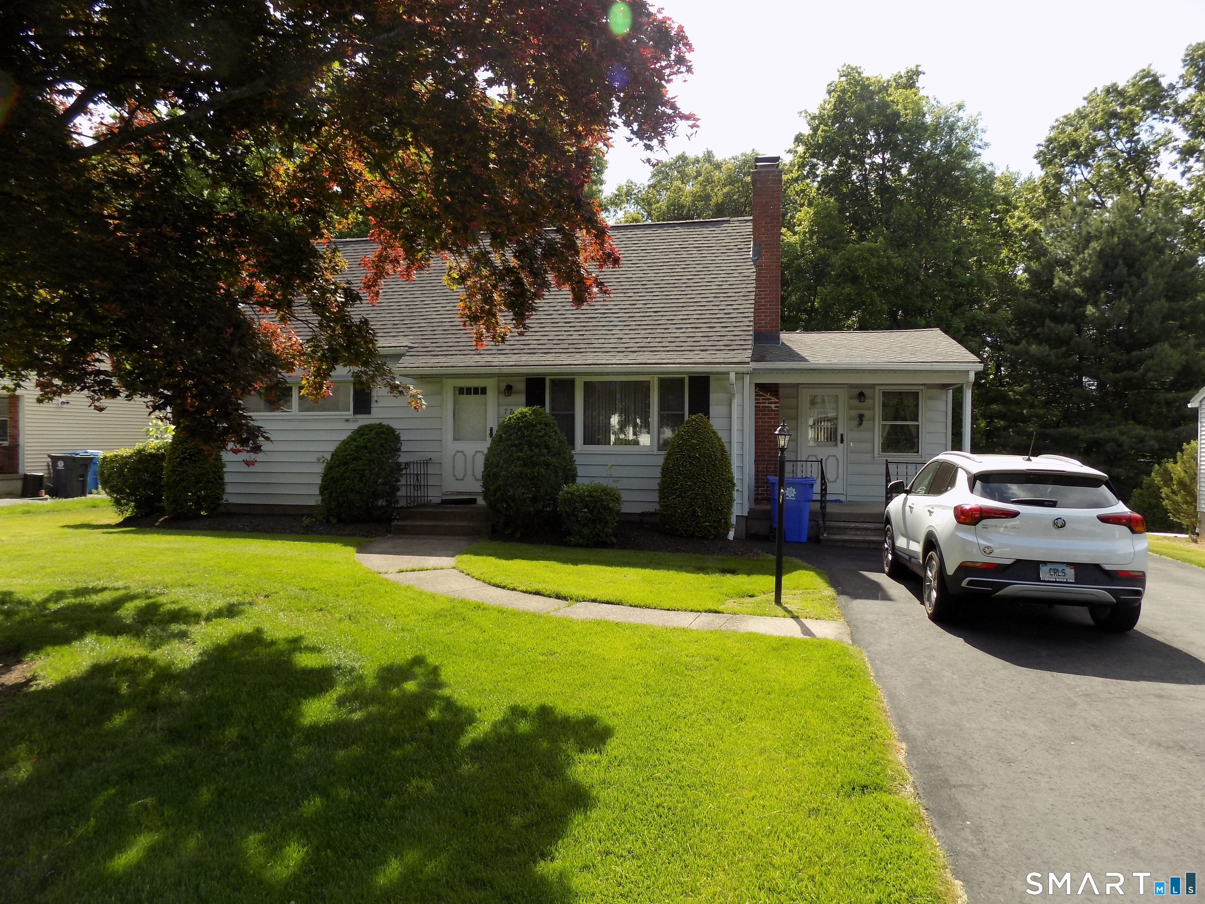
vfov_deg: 58.9
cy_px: 452
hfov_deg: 73.9
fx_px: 801
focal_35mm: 23
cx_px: 602
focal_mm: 4
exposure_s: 1/400
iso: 80
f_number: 3.1
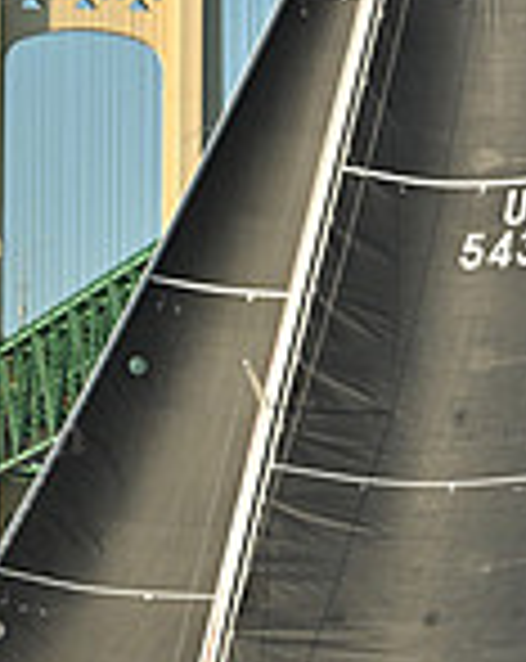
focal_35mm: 364
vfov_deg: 5.3
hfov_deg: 4.2
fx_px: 7105
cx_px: 317
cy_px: 207
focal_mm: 98
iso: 800
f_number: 13
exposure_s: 1/1000
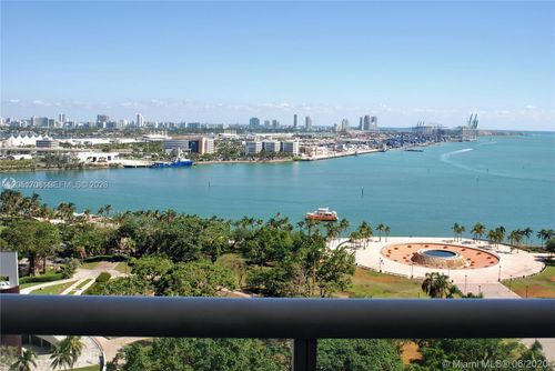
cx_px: 278
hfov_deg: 53.1
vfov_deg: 36.9
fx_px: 555
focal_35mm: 36
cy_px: 186
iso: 100
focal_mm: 24
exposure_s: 1/200
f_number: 7.1
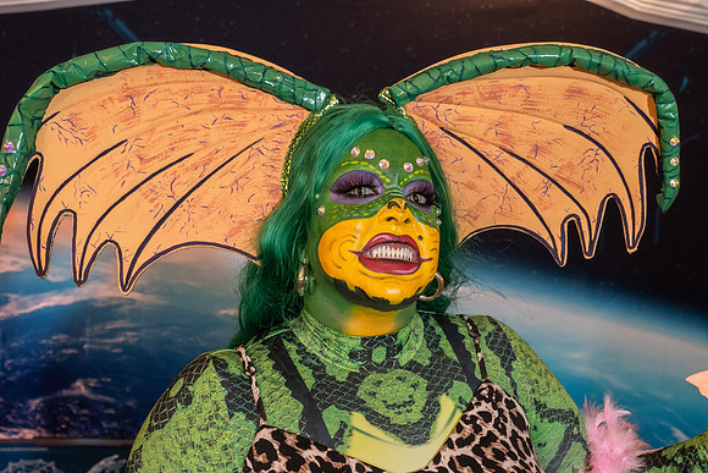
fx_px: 767
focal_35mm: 39
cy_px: 236
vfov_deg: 34.2
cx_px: 354
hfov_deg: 49.5
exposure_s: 1/50
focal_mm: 26
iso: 1600
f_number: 4.5
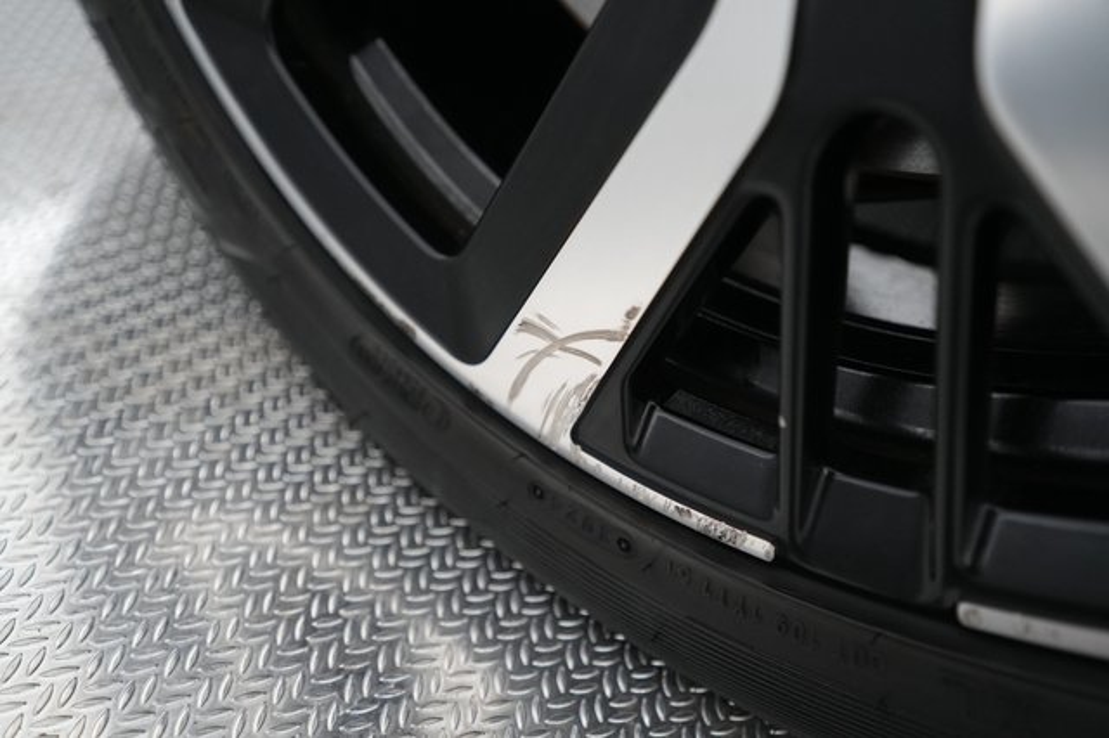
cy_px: 369
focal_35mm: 28
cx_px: 554
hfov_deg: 65.5
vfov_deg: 46.4
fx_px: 862
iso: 4000
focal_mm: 28
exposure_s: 1/250
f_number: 2.8
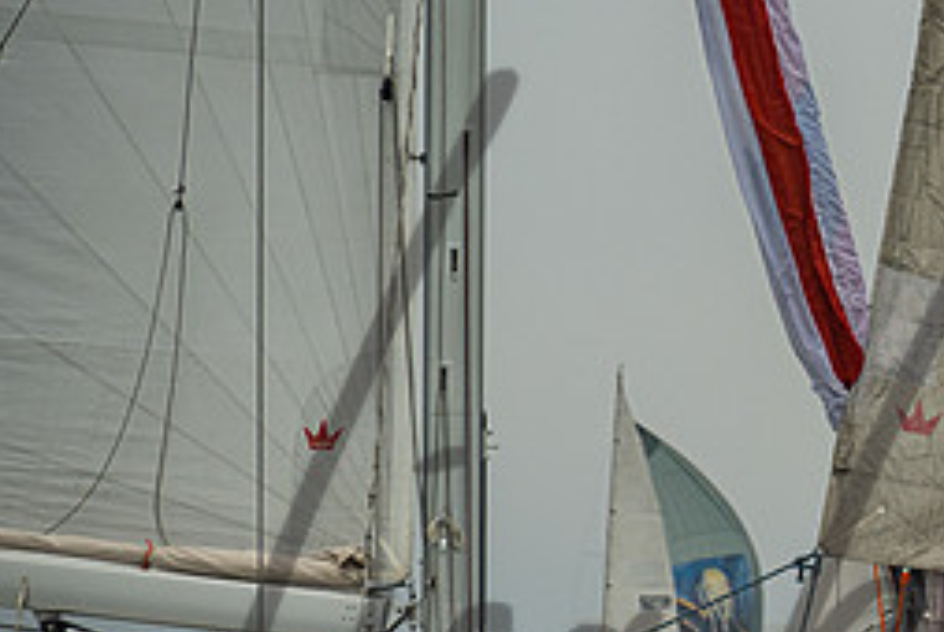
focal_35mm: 566
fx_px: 14859
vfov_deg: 2.4
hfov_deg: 3.6
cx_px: 1295
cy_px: 439
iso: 400
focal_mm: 200
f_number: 6.3
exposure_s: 1/2500
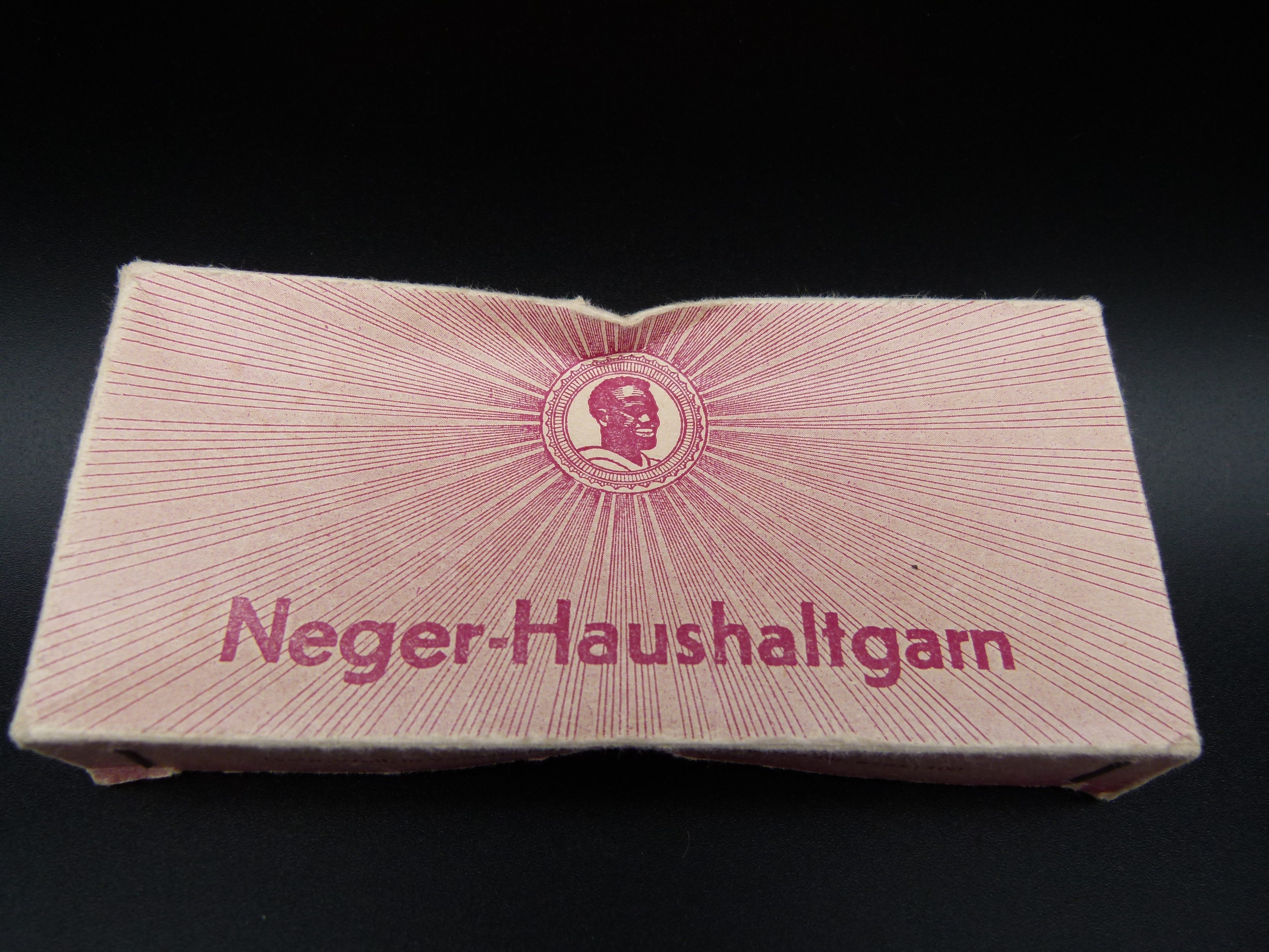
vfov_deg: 54.9
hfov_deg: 69.4
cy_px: 476
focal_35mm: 25
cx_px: 634
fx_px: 916
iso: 100
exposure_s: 1/60
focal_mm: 4.5
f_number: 2.8
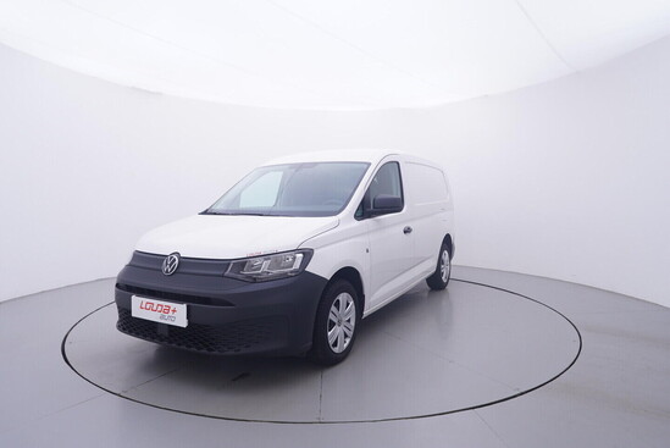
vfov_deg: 56.2
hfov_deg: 77.3
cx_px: 335
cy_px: 224
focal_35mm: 22
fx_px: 419
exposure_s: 1/80
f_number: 5
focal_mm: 15
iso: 200
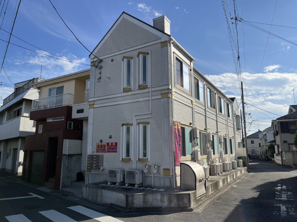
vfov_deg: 53.1
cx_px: 148
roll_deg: +1.8
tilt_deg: +11.2
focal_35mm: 26
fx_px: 223
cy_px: 111
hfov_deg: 67.3
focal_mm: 5.1
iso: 50
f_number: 1.6
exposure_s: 1/5319
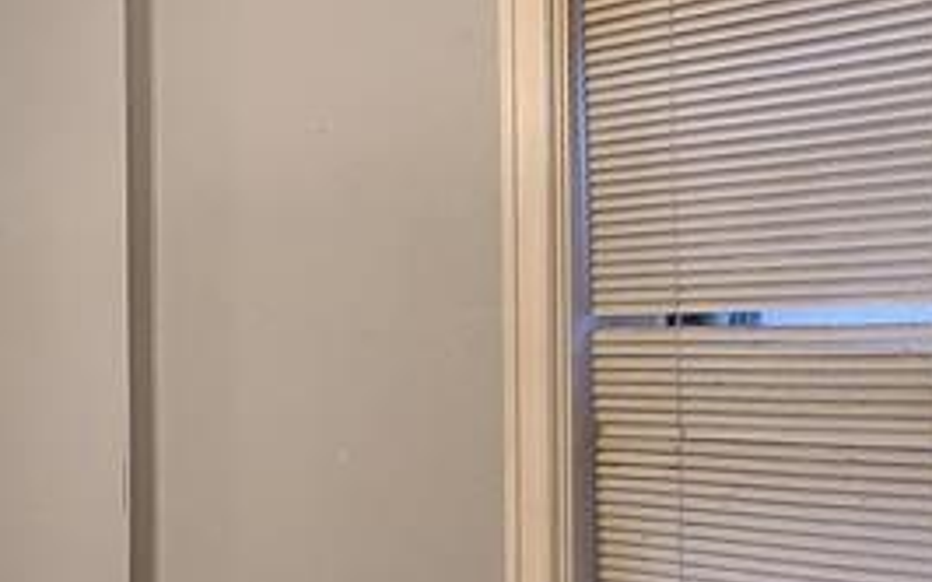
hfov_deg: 23.9
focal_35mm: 53
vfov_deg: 24.2
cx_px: -648
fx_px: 1346
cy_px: 414
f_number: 2.2
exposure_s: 1/40
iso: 400
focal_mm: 2.2
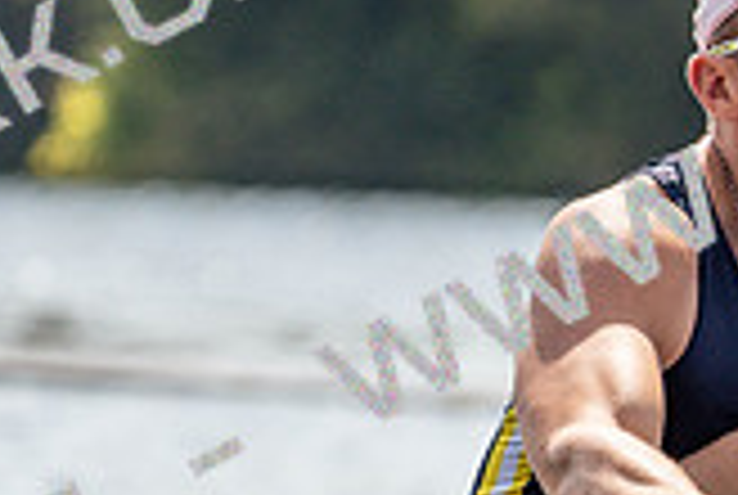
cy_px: 434
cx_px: 873
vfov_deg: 1.5
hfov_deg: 2.2
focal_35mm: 939
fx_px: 19284
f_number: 5.6
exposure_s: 1/1600
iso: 200
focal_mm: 266
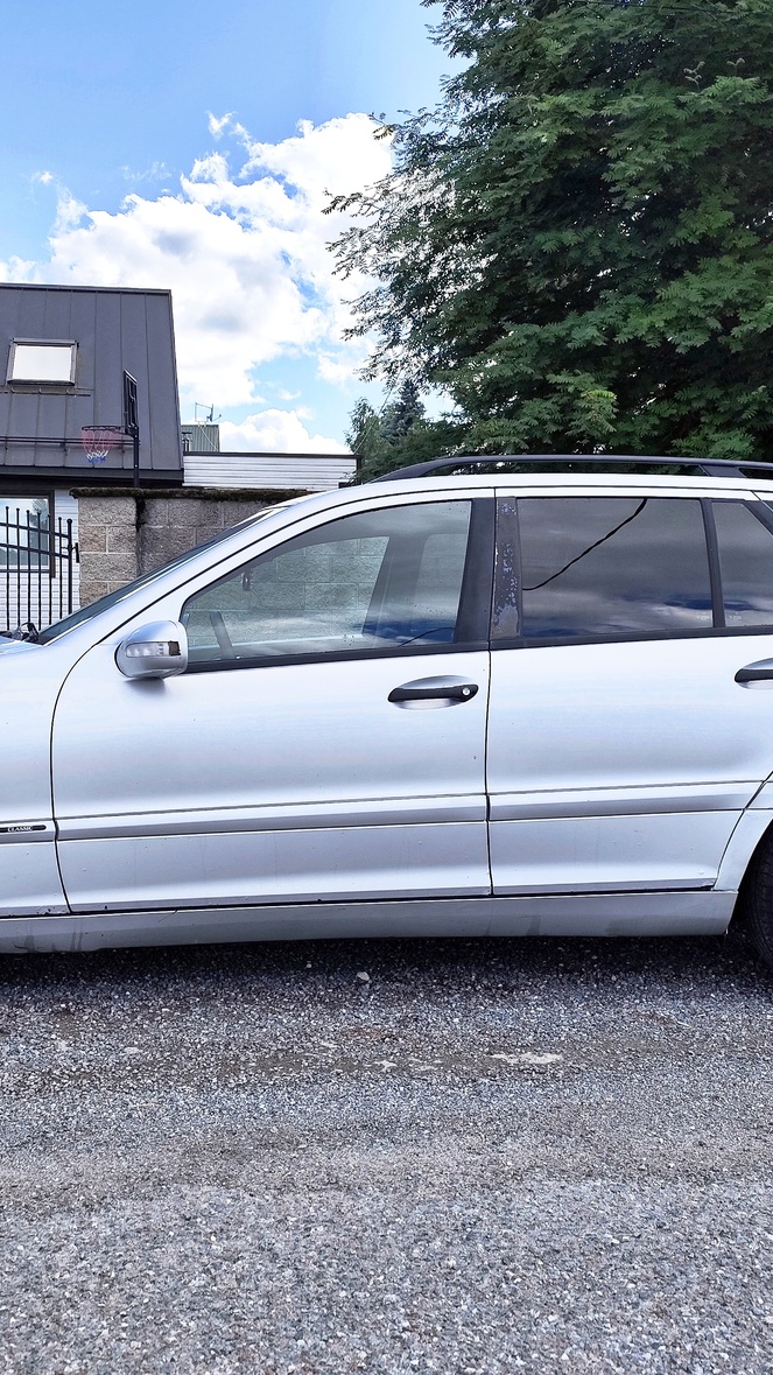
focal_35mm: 34
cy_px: 680
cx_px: 308
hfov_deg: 34.5
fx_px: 1239
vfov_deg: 58.0
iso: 50
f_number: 1.65
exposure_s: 1/968
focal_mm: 6.14
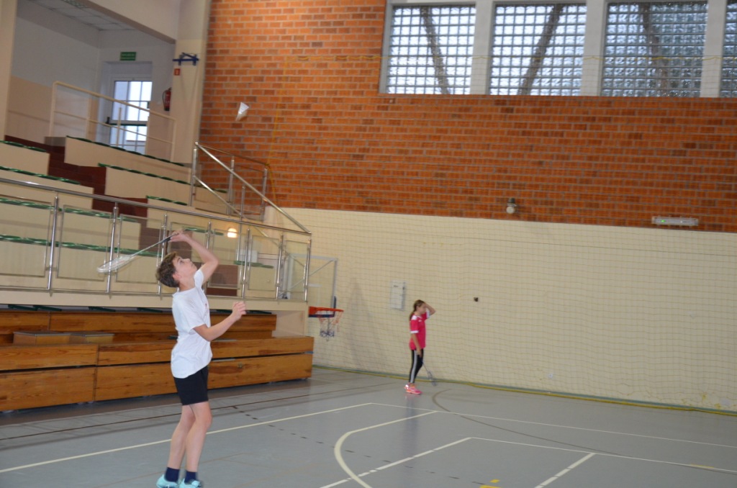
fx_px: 1072
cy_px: 244
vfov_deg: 25.6
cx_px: 368
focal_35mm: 52
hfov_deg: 37.9
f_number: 4.5
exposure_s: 1/60
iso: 1250
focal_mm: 35
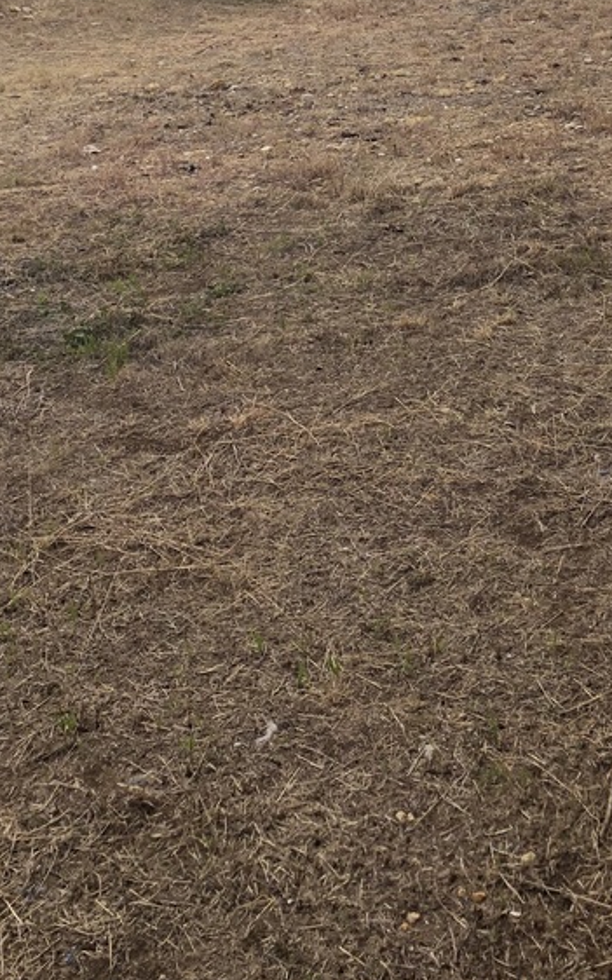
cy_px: 44
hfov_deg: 22.6
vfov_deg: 33.2
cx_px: 410
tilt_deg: -10.3
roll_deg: +1.3
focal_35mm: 57
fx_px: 1522
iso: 20
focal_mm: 3.99
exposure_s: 1/1350
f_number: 1.8
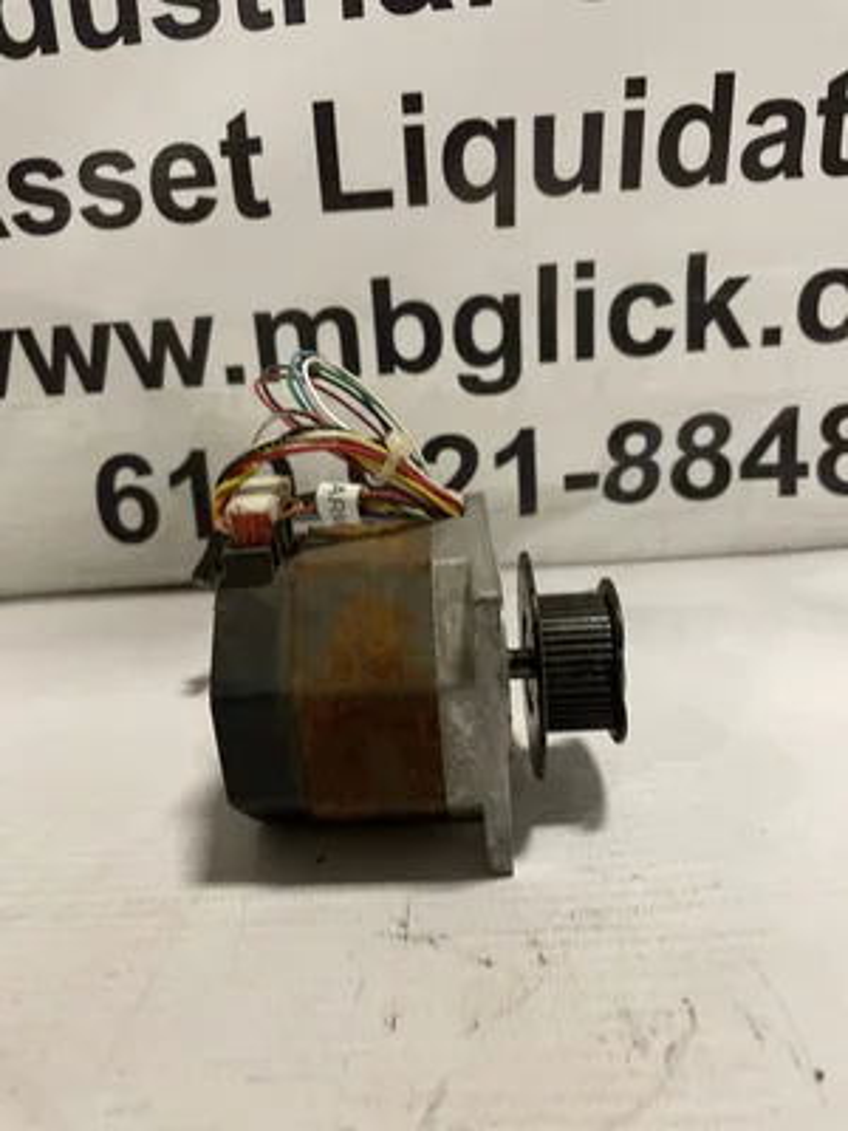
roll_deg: +2.4
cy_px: 566
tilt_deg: -21.9
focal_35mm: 26
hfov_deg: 53.1
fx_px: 849
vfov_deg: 67.3
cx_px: 424
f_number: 1.6
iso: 200
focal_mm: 4.2
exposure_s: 1/60
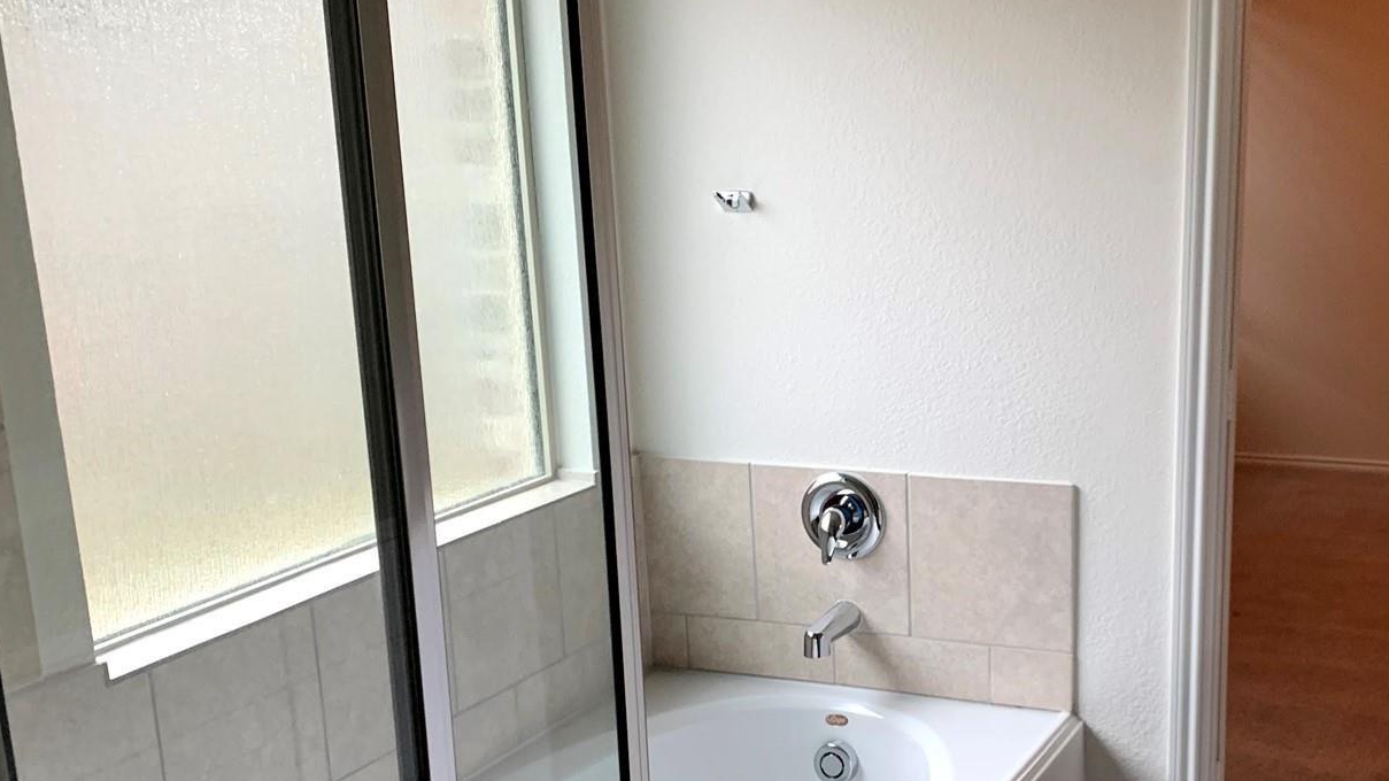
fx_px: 1768
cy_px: 564
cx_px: 940
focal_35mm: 48
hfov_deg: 42.3
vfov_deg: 24.7
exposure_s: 1/60
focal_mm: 4.25
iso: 50
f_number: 1.8
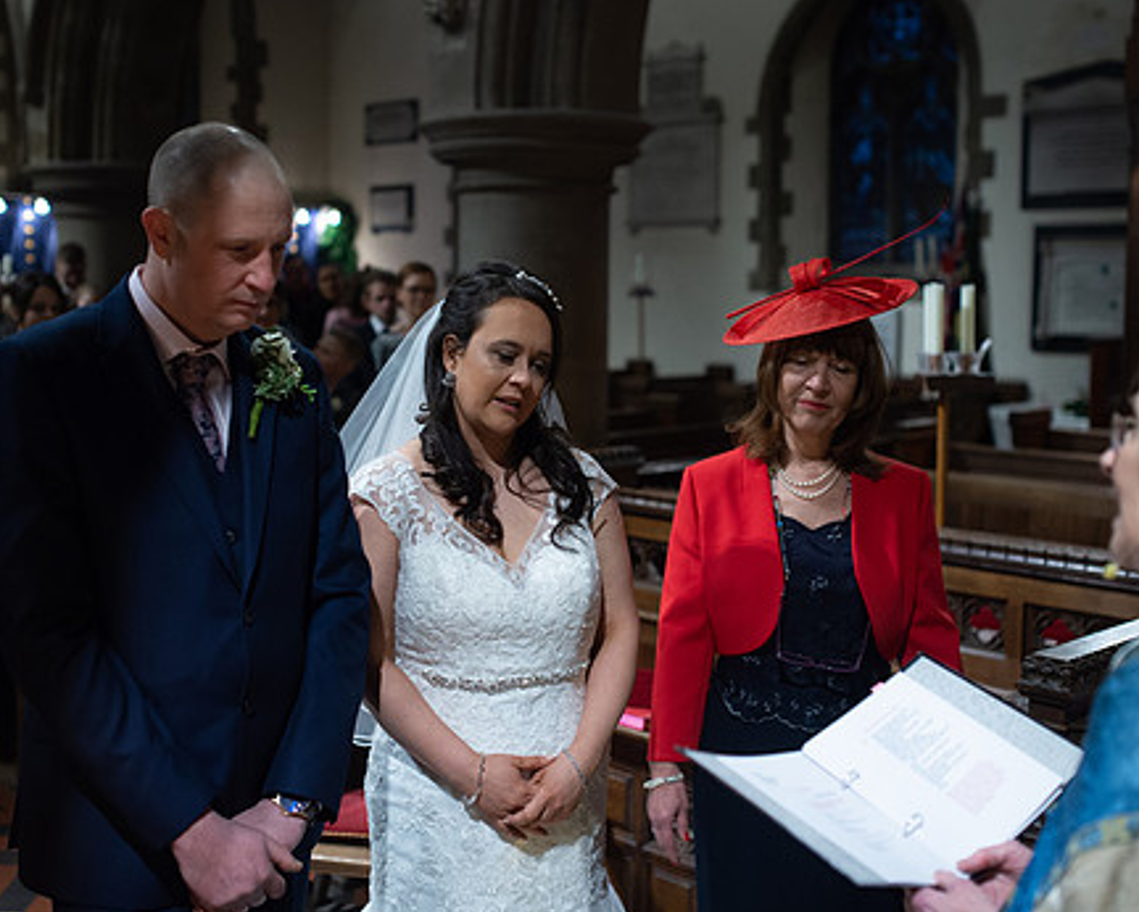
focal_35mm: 46
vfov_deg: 32.7
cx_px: 522
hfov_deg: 40.3
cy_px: 396
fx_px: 1551
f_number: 2
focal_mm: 35
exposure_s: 1/100
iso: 1250
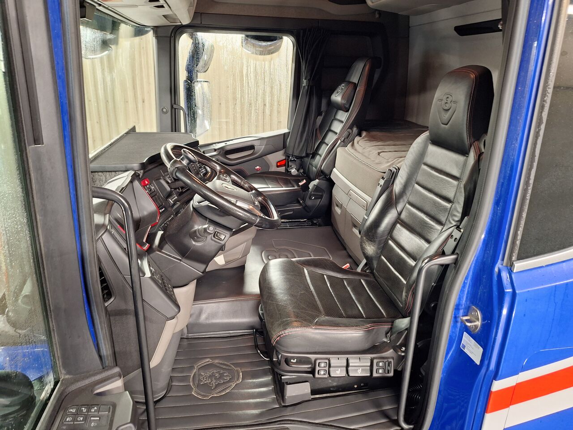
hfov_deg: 73.9
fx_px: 381
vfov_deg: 58.9
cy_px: 215
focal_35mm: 23
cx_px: 286
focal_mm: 5.54
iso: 320
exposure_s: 1/33
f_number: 1.8
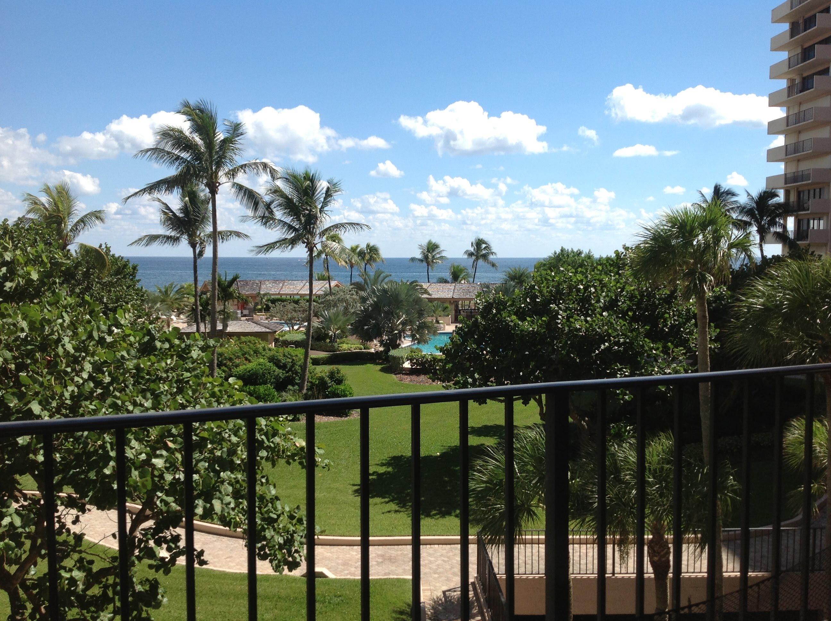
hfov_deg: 52.7
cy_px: 310
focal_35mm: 35
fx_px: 839
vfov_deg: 40.6
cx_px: 416
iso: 50
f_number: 2.4
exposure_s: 1/1592
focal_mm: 4.28
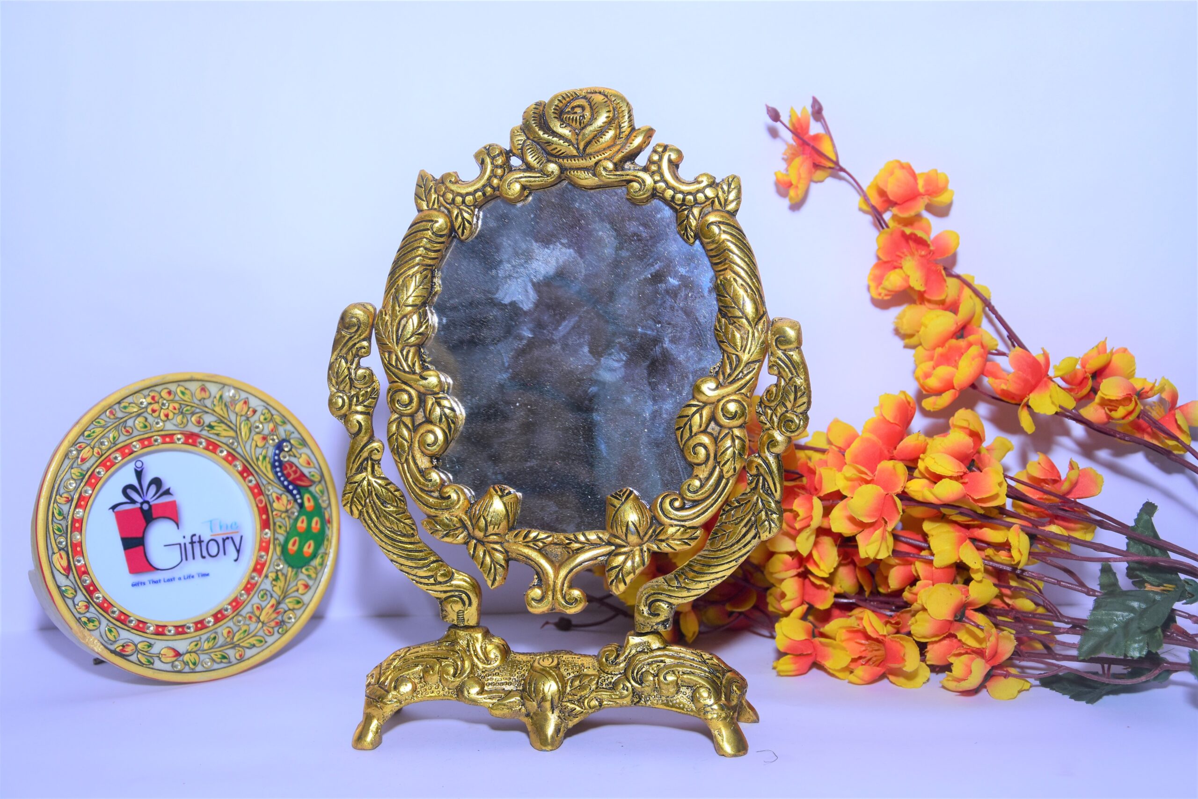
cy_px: 400
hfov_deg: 33.4
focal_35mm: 60
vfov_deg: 22.6
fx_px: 1997
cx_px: 599
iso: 250
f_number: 5
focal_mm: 40
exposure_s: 1/125
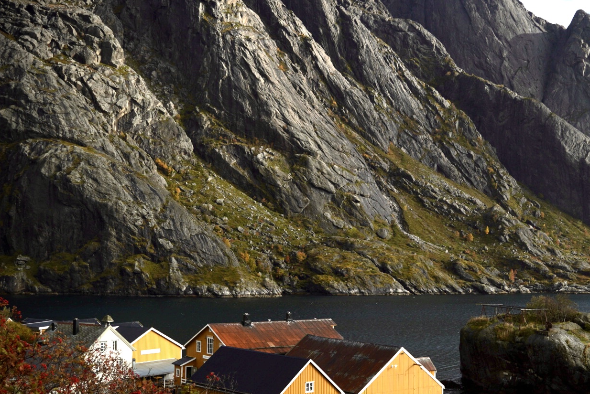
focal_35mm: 55
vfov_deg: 24.6
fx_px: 902
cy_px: 234
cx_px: 364
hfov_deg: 36.0
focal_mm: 28
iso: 100
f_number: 5.6
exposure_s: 1/800
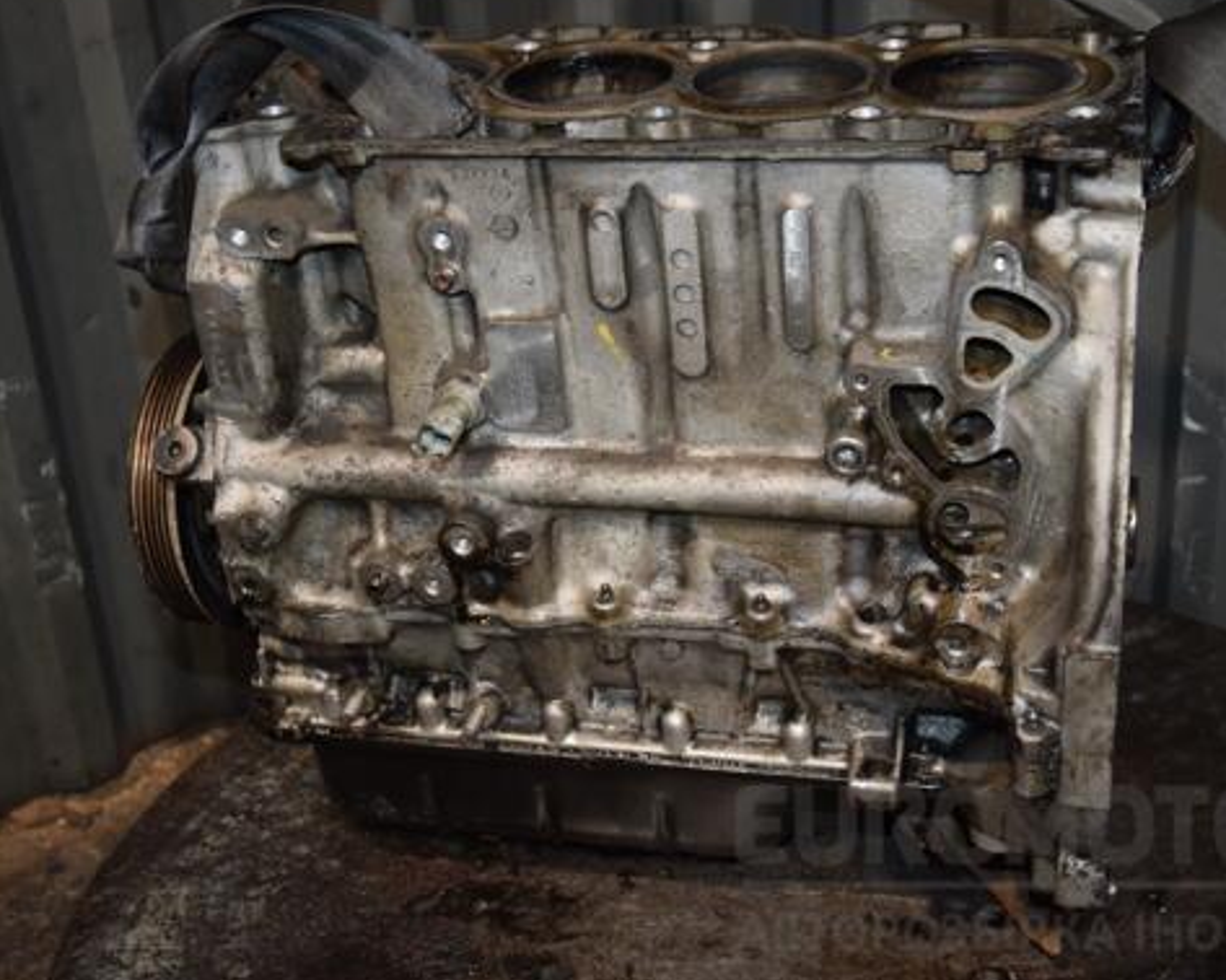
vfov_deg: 30.2
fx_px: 1813
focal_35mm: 50
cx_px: 687
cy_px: 480
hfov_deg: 37.3
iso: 800
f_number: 5
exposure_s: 1/60
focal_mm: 28
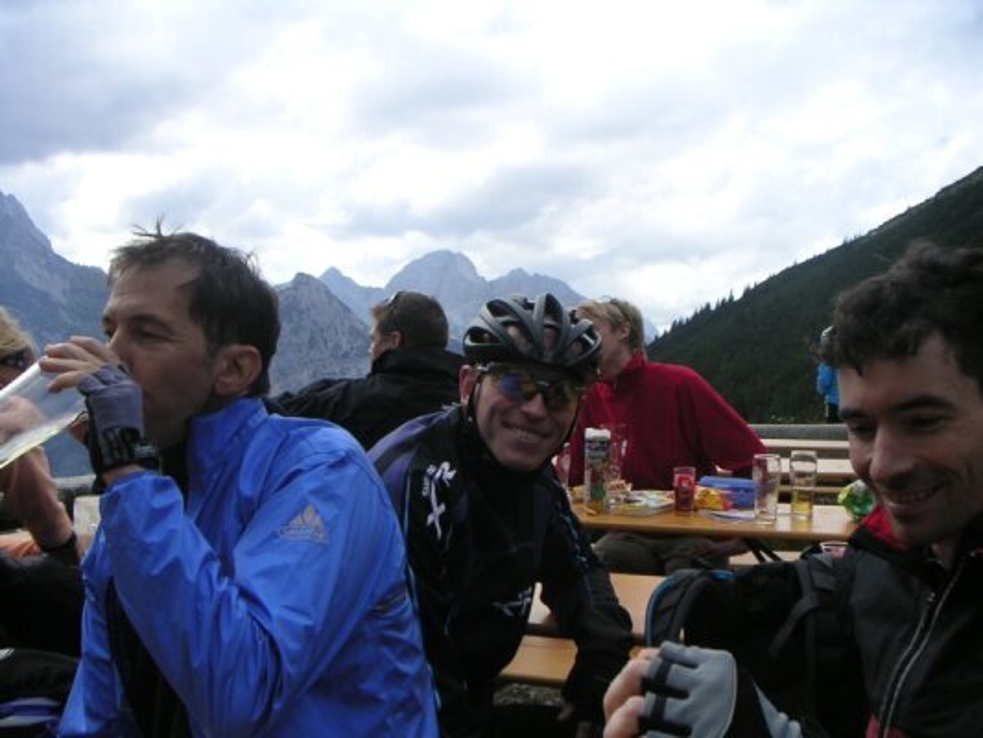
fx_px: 1079
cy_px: 369
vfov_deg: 37.7
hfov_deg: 49.0
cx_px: 492
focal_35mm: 38
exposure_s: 1/90
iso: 50
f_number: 6.7
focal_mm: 6
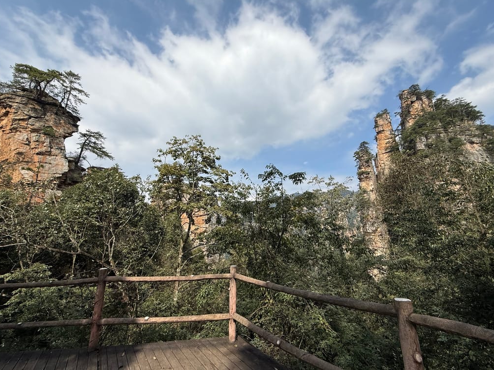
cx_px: 242
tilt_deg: +13.7
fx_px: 214
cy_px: 185
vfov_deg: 81.7
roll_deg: +0.4
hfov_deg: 98.2
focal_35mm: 15
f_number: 2.2
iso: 50
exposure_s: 1/2976
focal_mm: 2.22
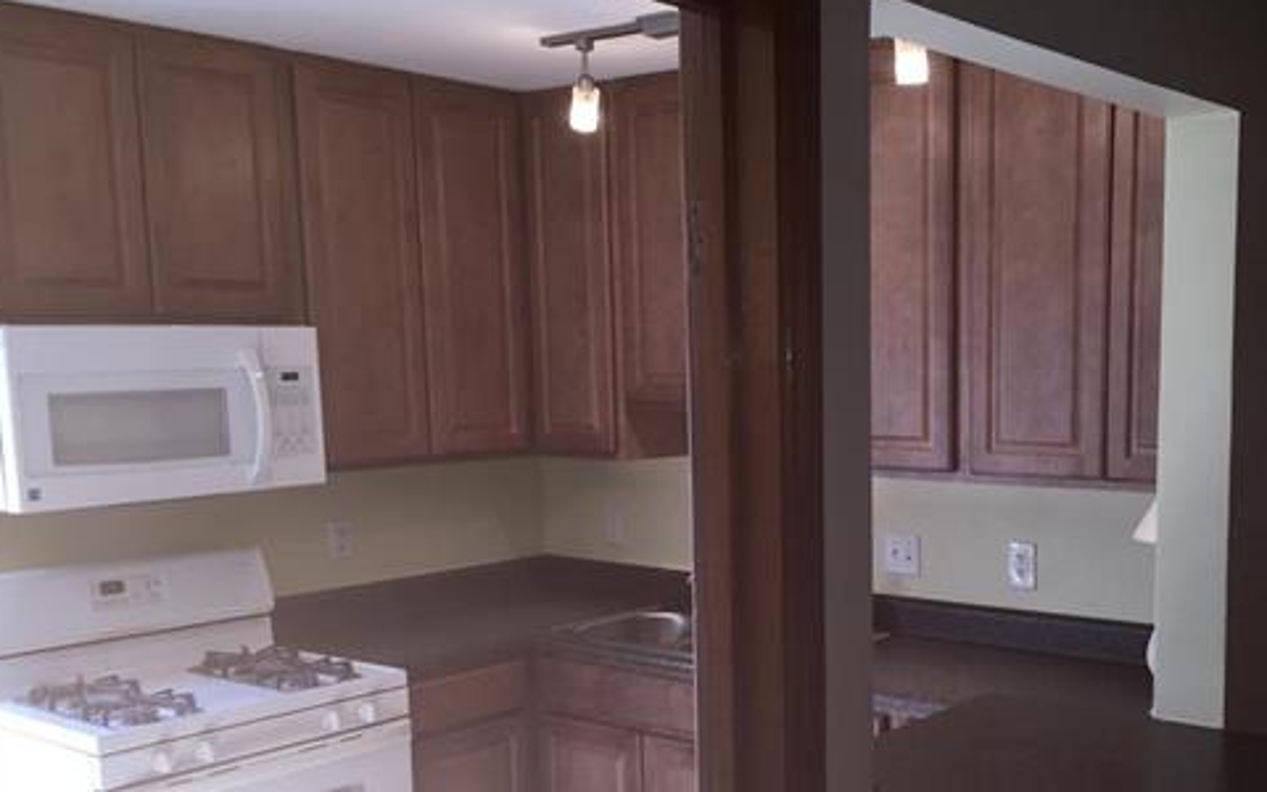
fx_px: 1416
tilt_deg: -7.1
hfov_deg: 47.6
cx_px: 826
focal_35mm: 41
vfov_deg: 31.0
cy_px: 539
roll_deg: +0.3
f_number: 2.2
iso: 32
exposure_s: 1/32
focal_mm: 4.15
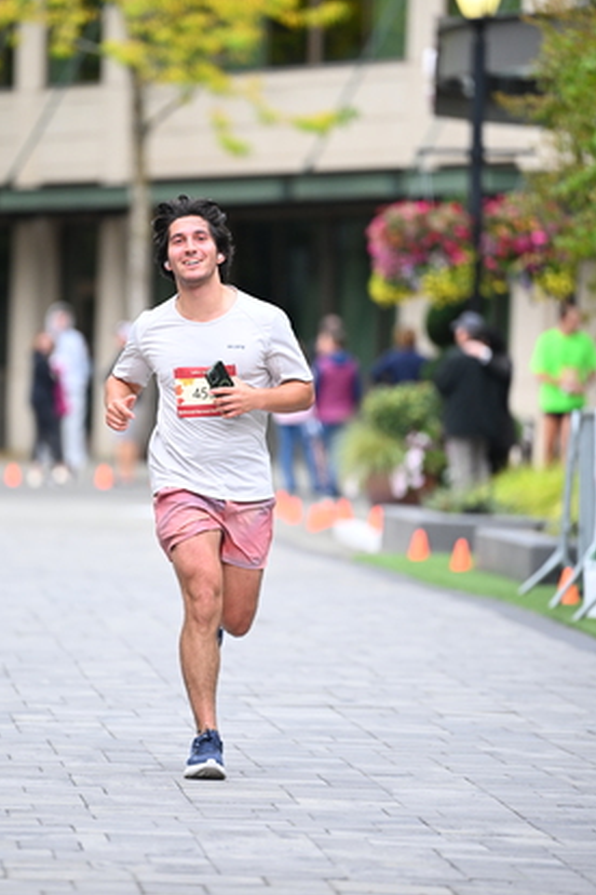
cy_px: 437
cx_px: 211
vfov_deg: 7.7
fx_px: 6605
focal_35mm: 266
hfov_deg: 5.2
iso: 1000
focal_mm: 200
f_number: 2.8
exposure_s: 1/1600
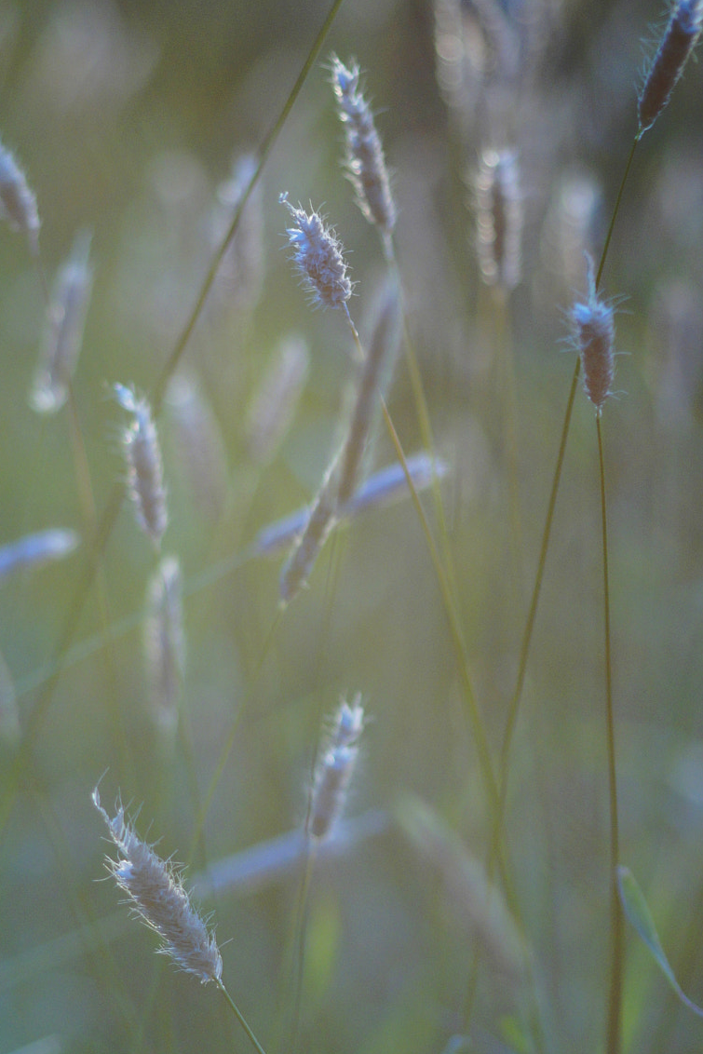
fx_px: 6521
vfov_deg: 9.2
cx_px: 282
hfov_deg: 6.2
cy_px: 660
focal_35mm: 223
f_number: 2.8
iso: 200
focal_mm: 105
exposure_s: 1/400
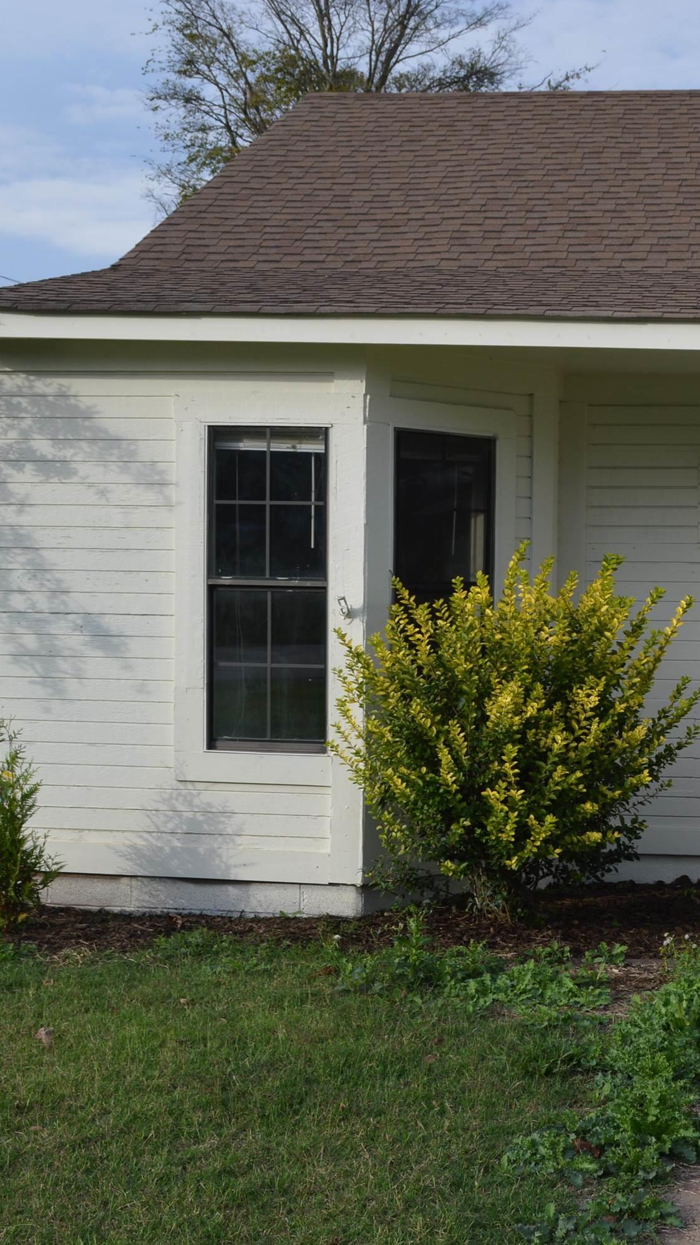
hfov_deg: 21.9
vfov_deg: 39.2
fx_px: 1749
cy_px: 628
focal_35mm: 53
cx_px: 688
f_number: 7.1
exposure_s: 1/200
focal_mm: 22
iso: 100
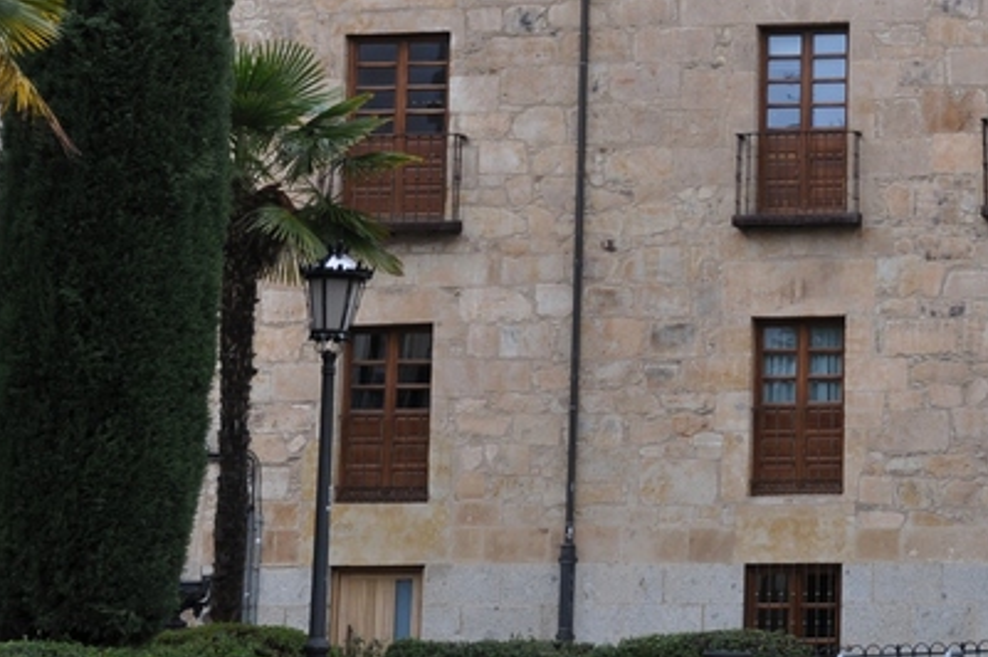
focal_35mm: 126
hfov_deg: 15.6
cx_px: 1205
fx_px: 3455
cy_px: -70
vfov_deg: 10.7
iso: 200
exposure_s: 1/200
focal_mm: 28
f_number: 7.1
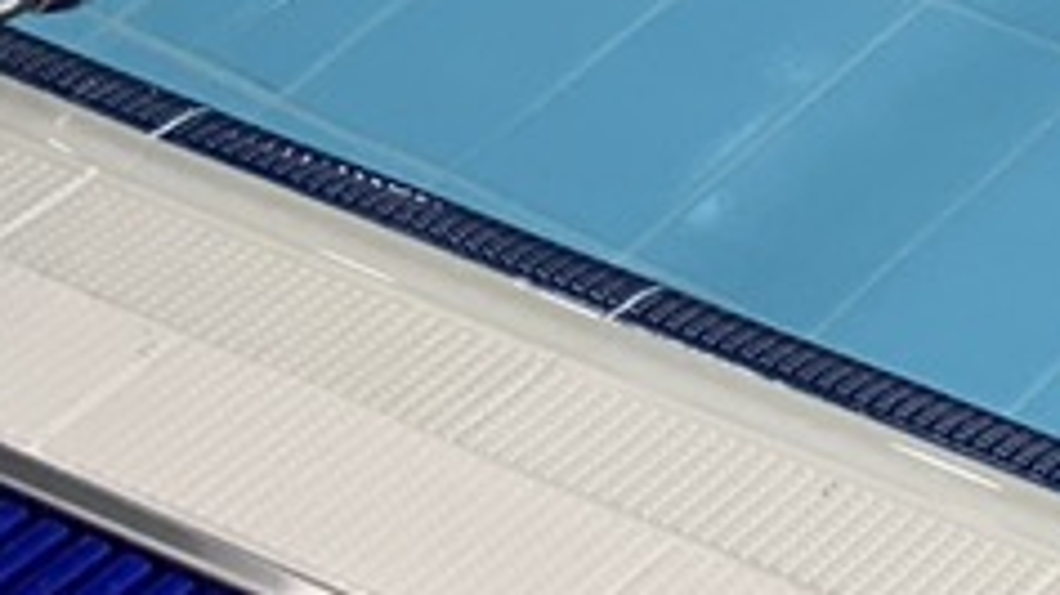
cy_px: -1986
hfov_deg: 10.1
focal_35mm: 198
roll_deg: -0.9
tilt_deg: -11.7
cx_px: 2107
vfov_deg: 5.2
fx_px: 5562
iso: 64
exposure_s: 1/120
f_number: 1.8
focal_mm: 4.25
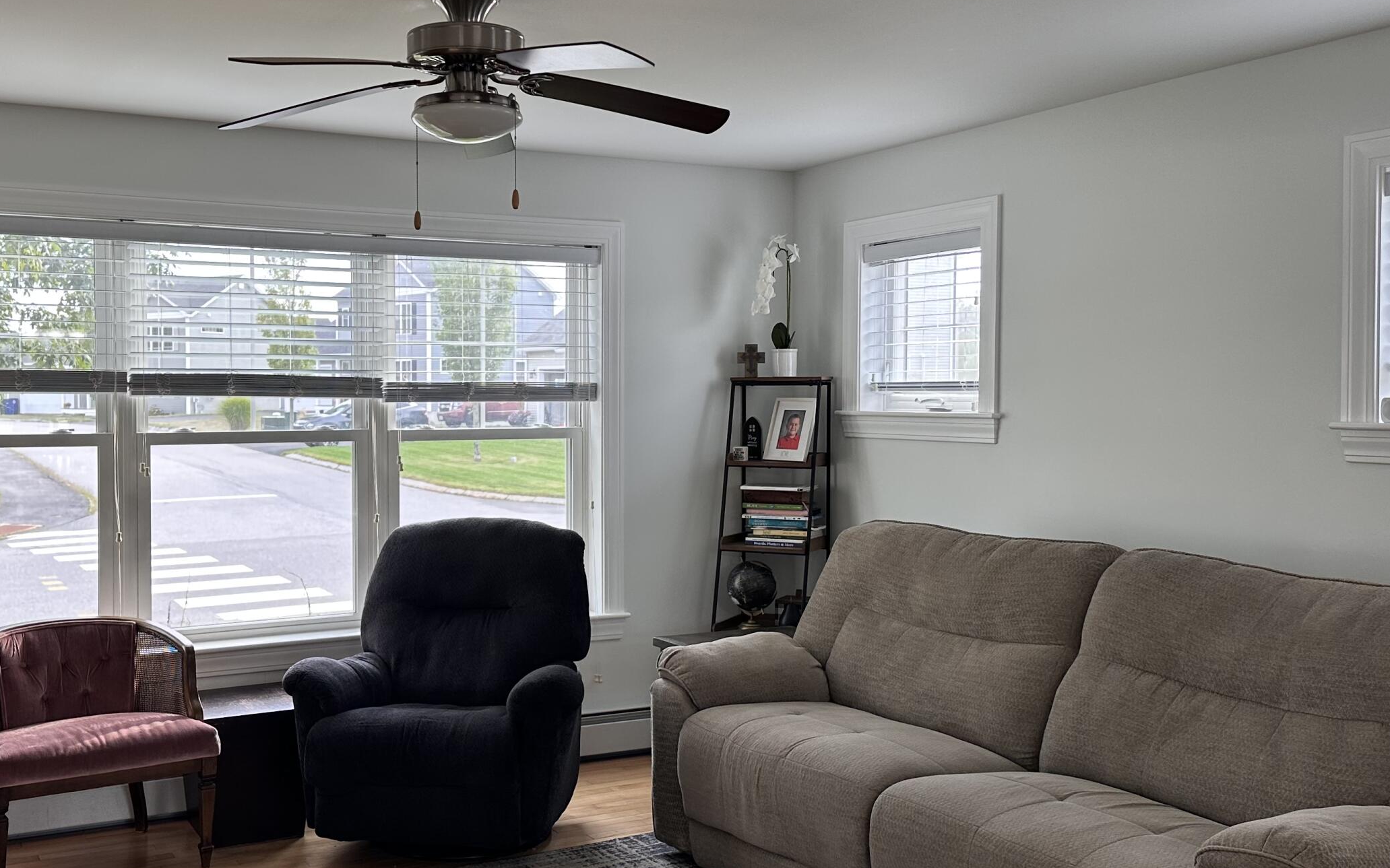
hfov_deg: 52.5
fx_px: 1402
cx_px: 578
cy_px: 436
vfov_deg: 34.4
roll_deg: -0.3
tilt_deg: -1.5
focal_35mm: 37
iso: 80
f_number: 1.78
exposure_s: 1/120
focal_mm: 6.86
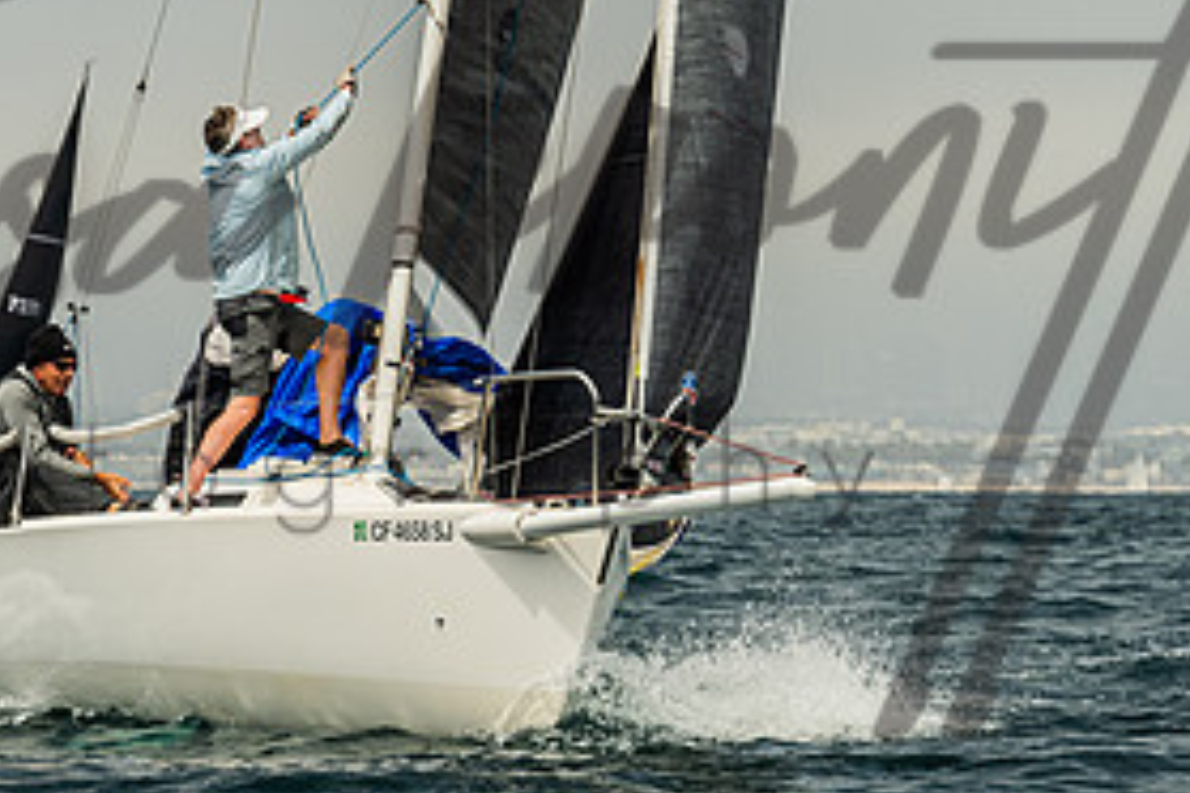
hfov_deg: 6.2
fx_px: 10941
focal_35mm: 331
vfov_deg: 4.2
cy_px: 150
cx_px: 644
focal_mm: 150
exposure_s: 1/1000
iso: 400
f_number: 6.3
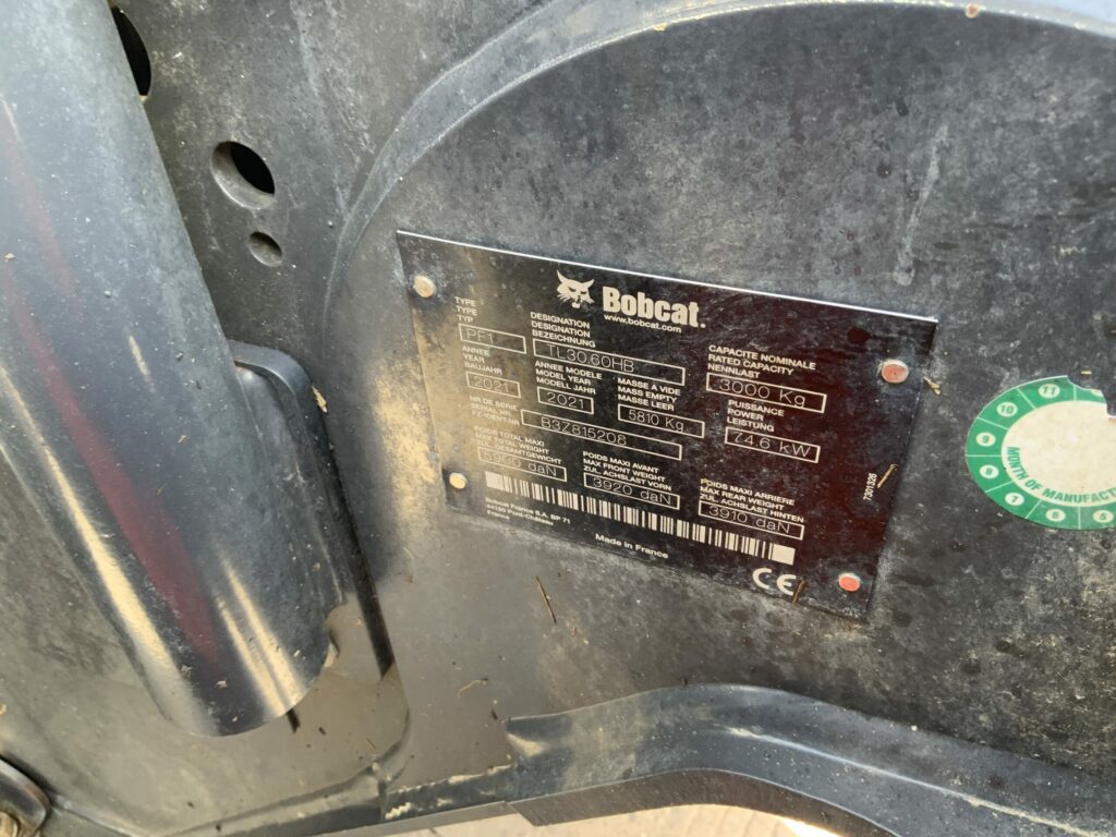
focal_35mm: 29
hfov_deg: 61.7
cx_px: 558
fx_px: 935
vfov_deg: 48.2
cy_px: 418
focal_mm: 3
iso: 64
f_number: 1.8
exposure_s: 1/60
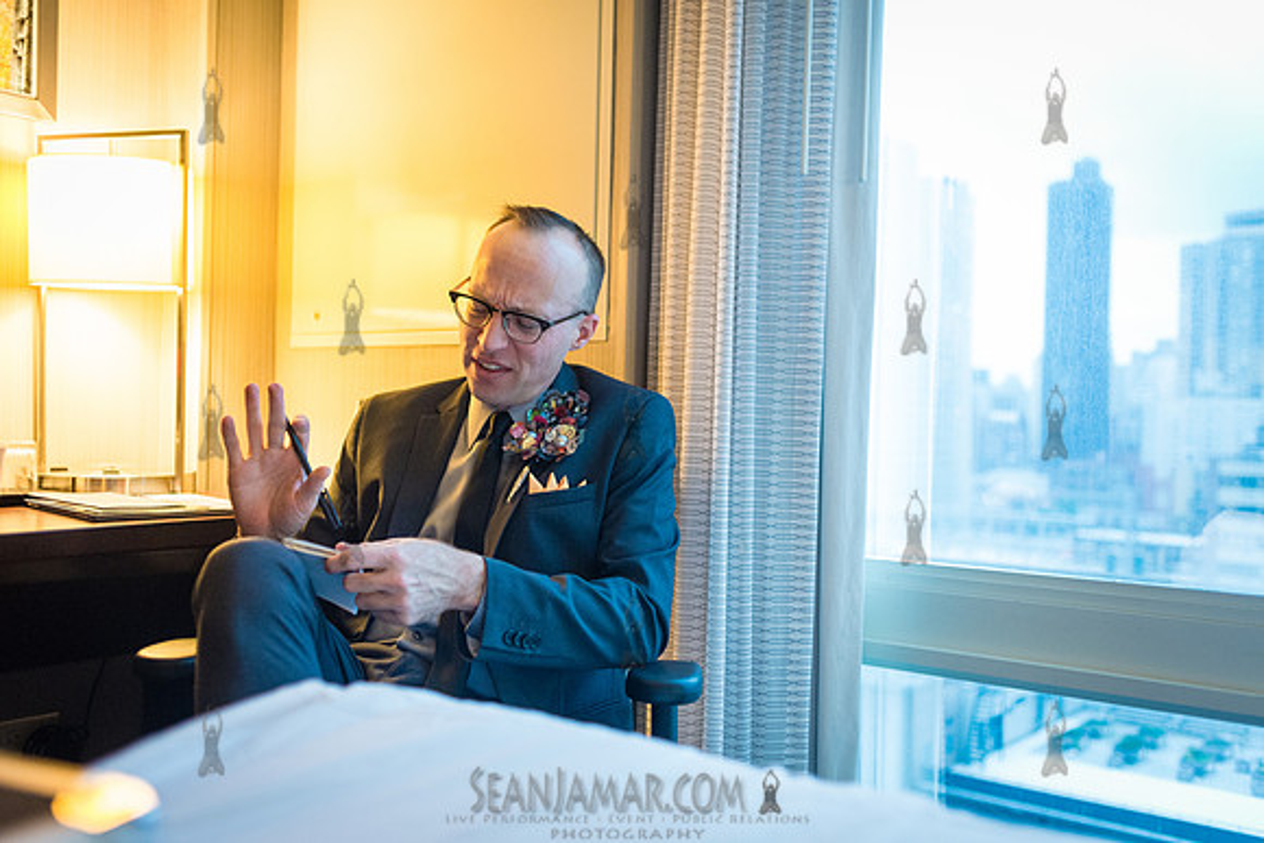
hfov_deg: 54.4
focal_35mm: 35
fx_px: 1229
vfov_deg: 37.9
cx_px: 632
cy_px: 422
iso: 3200
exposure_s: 1/250
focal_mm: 35
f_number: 3.2
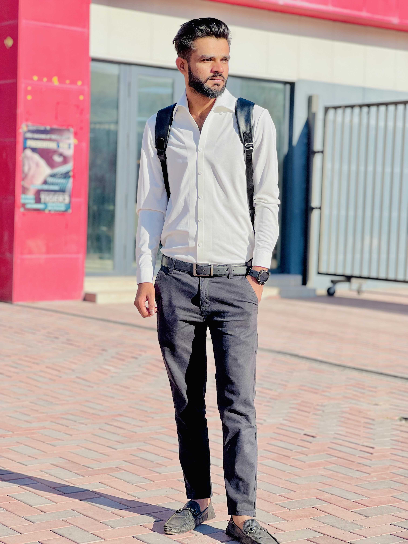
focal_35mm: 77
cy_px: 272
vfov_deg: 25.3
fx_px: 1210
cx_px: 204
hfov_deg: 19.1
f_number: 2.8
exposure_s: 1/821
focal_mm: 9
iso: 32
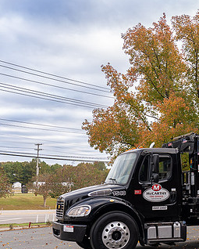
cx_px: 201
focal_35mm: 53
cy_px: 148
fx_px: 390
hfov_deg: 27.0
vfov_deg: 35.2
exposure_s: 1/80
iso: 100
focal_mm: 31
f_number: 4.5
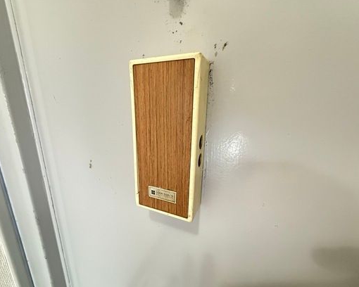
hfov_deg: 96.7
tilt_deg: -14.3
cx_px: 168
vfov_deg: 84.0
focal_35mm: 15
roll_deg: -0.3
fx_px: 159
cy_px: 145
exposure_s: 1/60
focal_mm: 2.22
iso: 800
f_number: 2.2
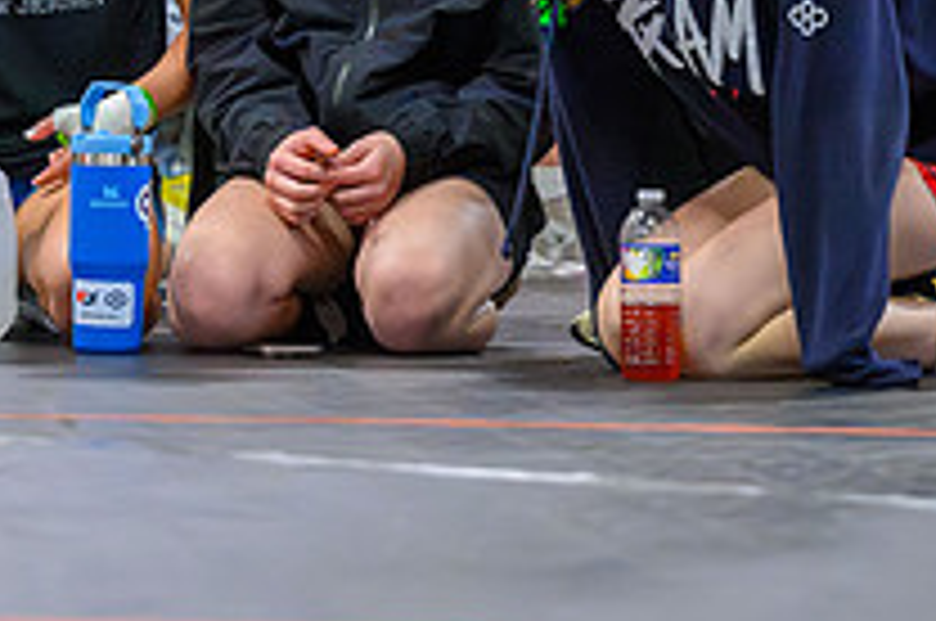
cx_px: 116
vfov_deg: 3.0
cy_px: -12
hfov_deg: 4.5
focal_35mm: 458
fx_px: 11889
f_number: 3.2
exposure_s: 1/640
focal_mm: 135
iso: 20000
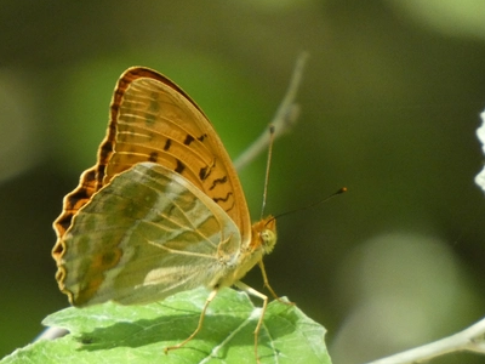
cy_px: 288
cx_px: 102
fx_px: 22445
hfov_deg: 1.2
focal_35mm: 1602
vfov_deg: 0.9
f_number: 5.6
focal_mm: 179.2
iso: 500
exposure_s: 1/125
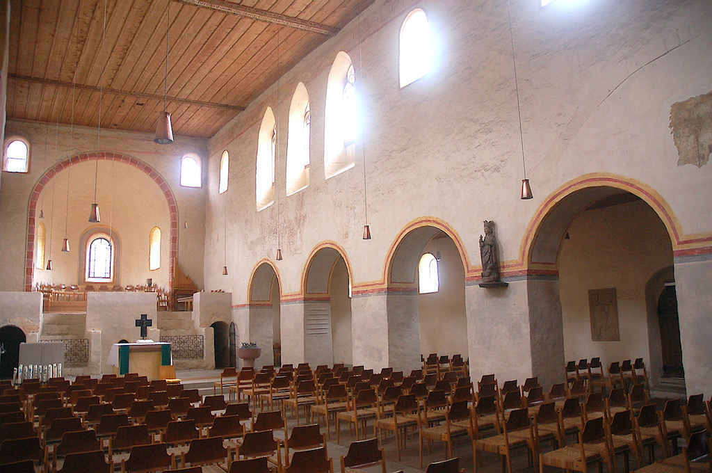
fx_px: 533
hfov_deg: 67.4
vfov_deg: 47.8
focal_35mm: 27
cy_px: 236
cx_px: 356
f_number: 3.5
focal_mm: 18
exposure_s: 1/20
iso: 800
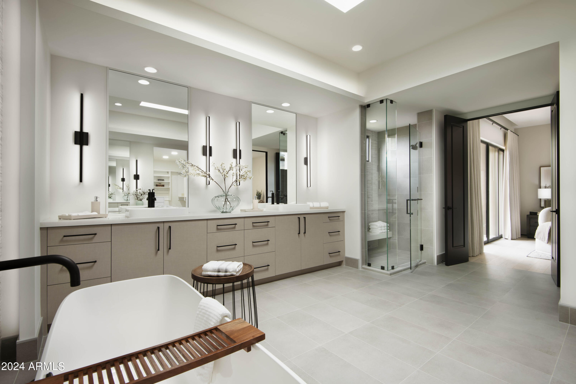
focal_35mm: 16
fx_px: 256
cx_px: 288
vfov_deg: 73.7
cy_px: 192
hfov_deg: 96.7
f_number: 13
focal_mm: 16
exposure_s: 5
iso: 100
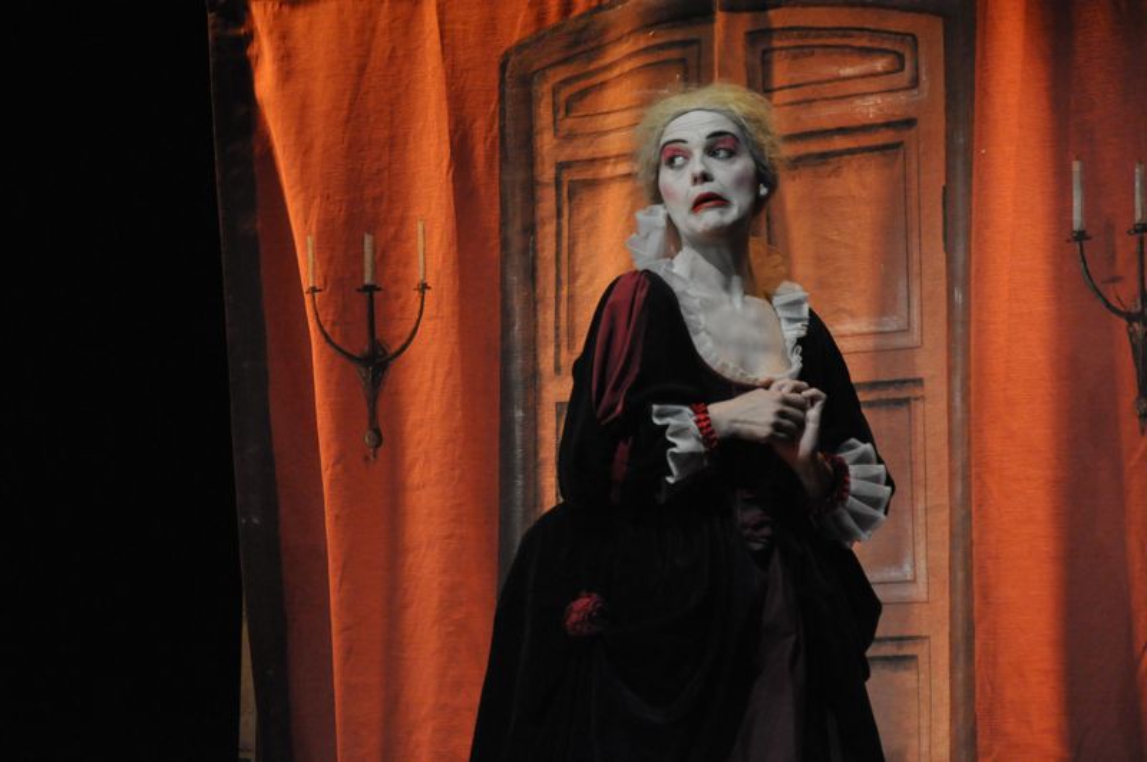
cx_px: 574
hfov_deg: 13.1
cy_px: 381
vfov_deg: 8.7
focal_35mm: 158
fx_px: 5011
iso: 3200
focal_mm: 105
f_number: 5.6
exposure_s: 1/90
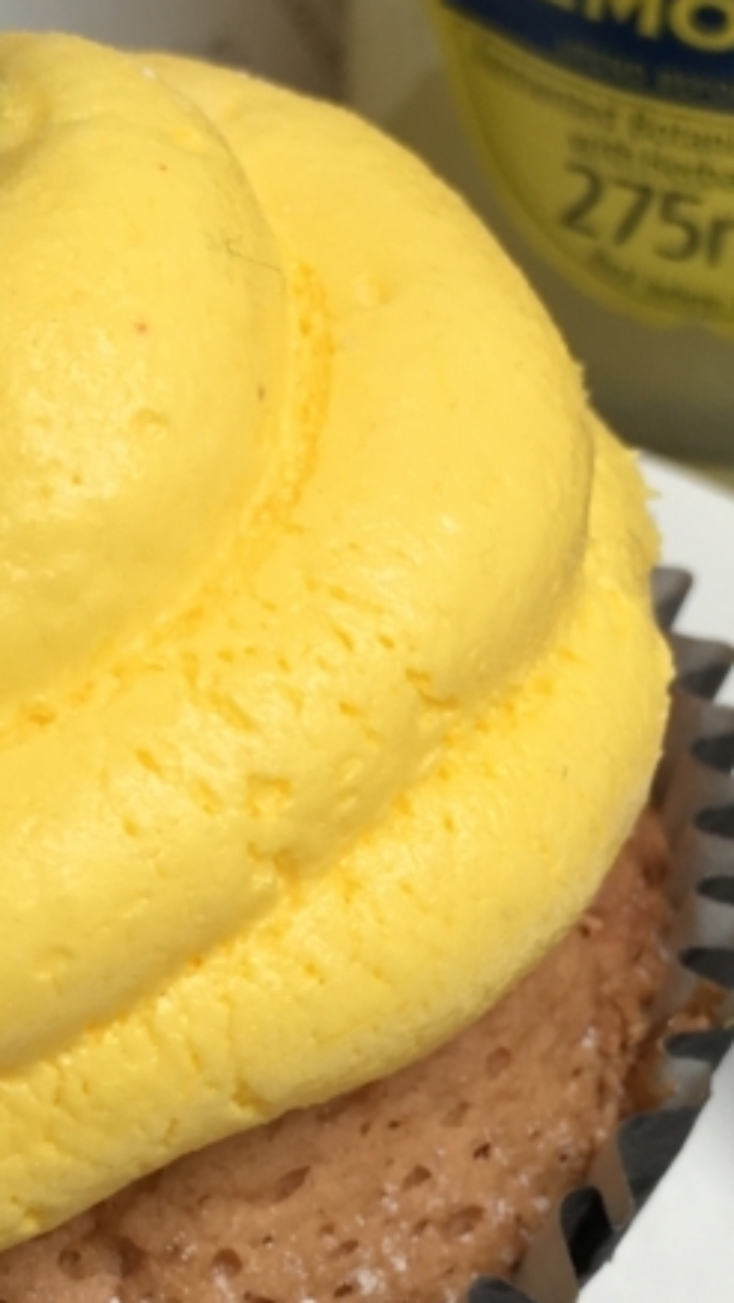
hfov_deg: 16.3
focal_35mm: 74
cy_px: 611
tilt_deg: -49.0
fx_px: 2559
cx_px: 263
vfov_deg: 28.6
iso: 32
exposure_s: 1/100
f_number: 2.2
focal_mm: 4.15
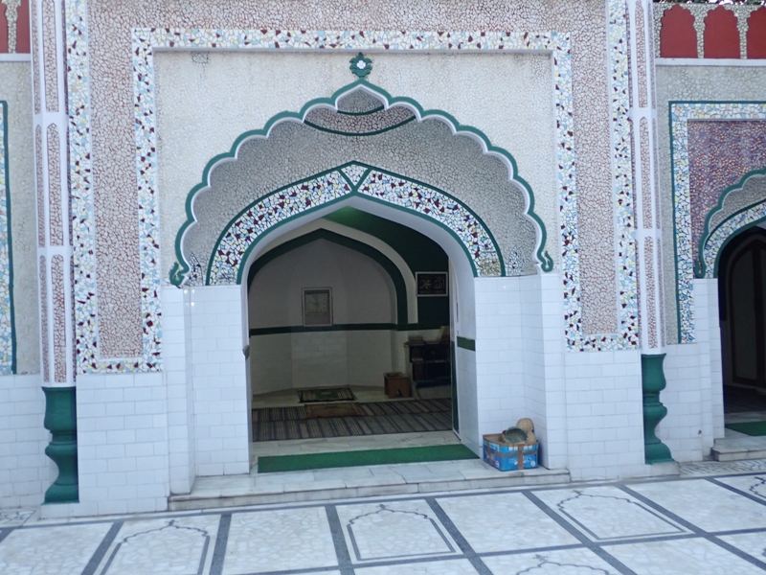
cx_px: 383
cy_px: 288
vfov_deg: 40.7
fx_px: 774
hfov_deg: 52.6
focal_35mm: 35
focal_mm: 6.42
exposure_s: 1/30
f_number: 2.6
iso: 250
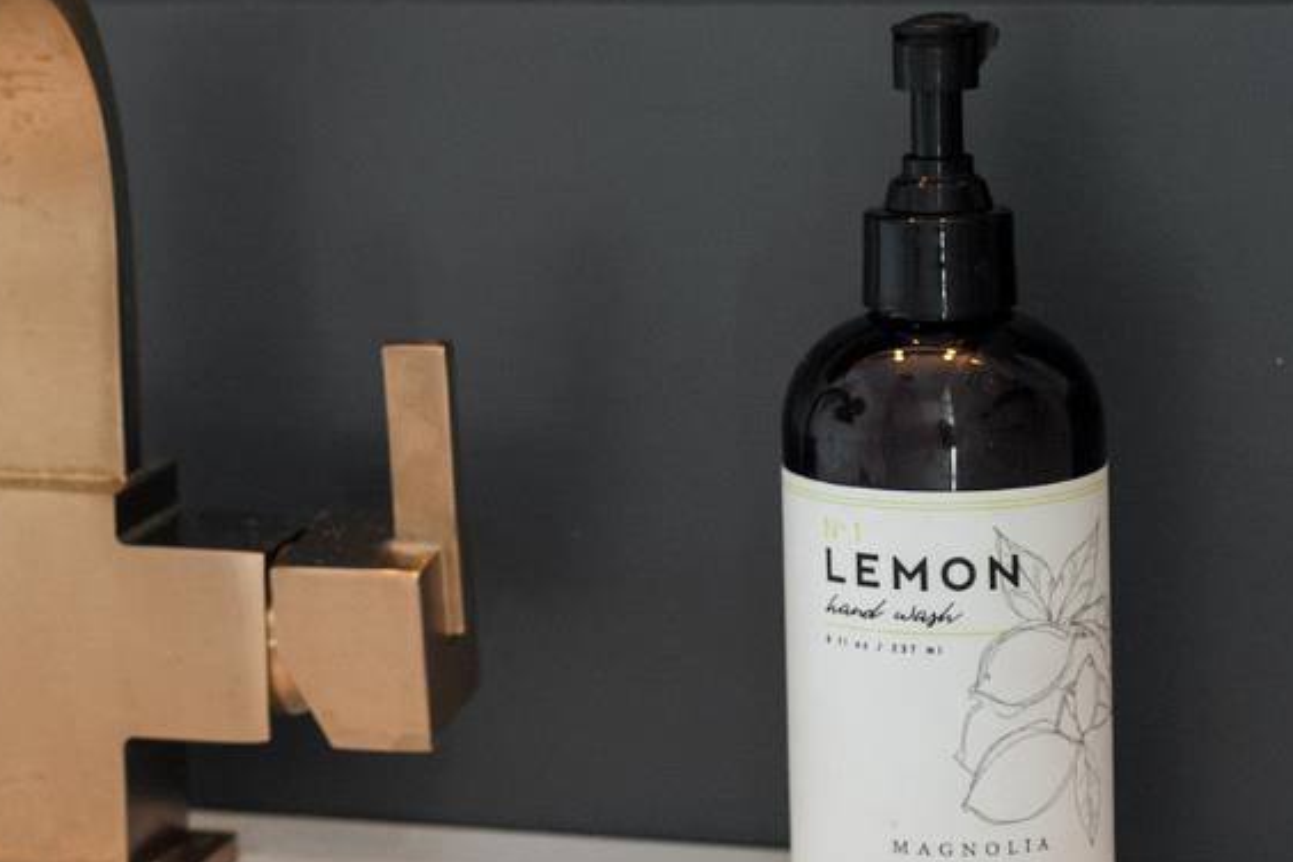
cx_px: -296
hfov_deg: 14.9
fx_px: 4777
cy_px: 146
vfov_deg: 10.3
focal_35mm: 133
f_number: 4.5
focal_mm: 50
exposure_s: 1/80
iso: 640
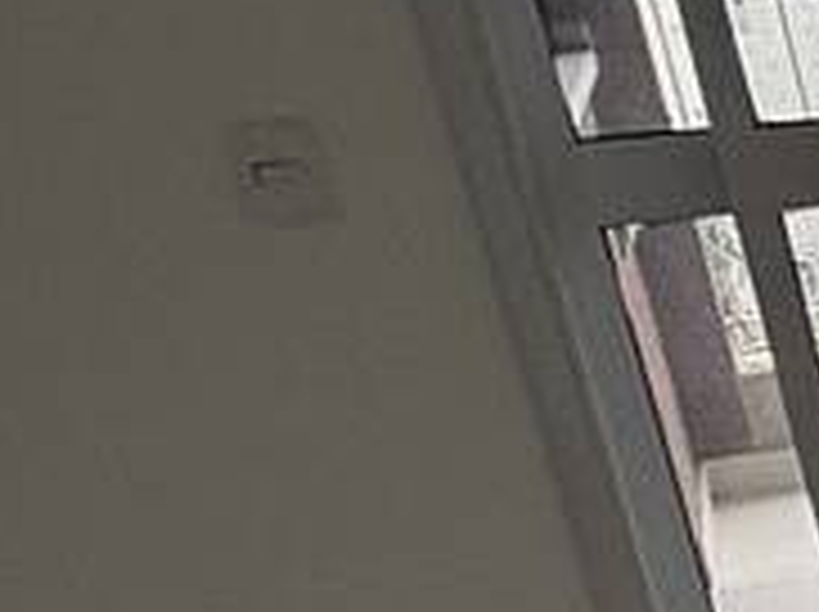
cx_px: 2902
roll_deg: +1.4
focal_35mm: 111
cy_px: 500
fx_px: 2623
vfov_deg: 13.2
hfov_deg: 9.4
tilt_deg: -17.2
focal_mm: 2.22
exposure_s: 1/158
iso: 64
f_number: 2.2
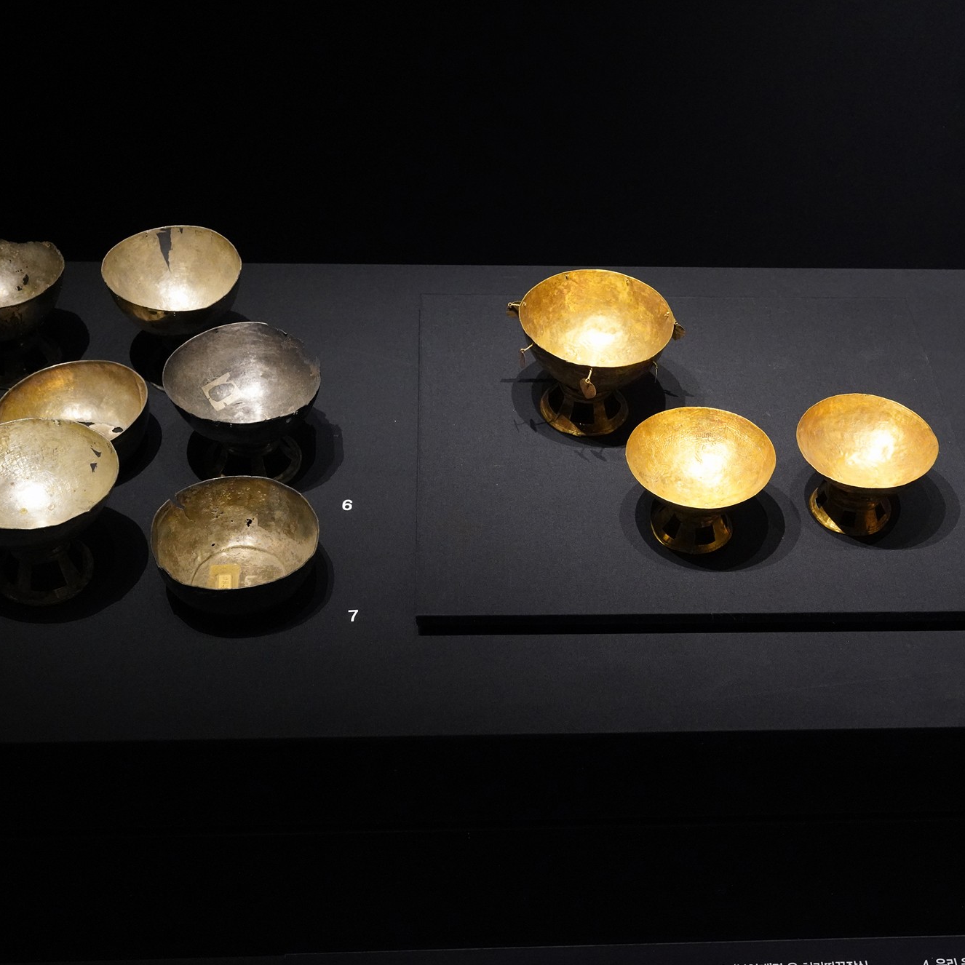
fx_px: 1577
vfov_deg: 34.0
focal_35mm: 50
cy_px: 485
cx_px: 581
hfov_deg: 33.9
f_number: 9
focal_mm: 39
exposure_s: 1/100
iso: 8000
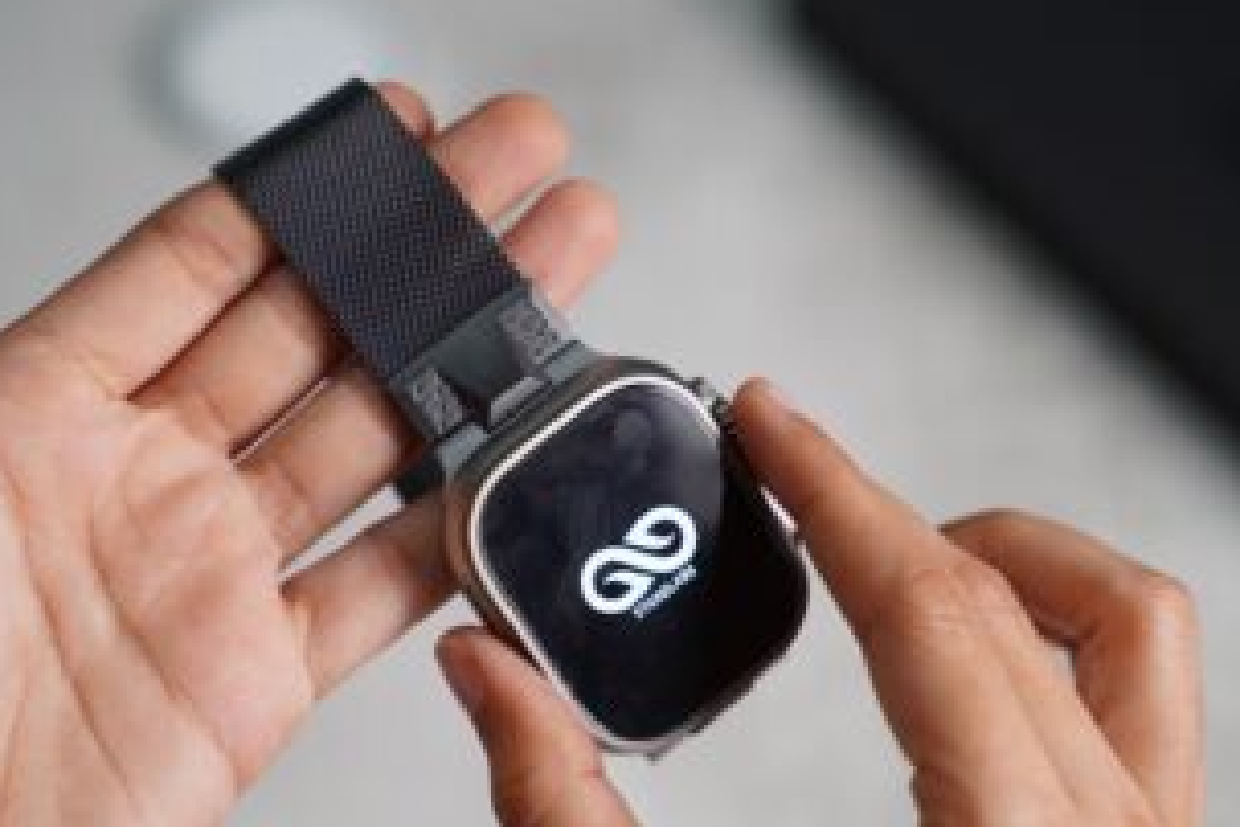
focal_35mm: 99
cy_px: 395
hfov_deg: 20.6
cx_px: 585
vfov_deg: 13.8
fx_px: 3410
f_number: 4
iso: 640
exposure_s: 1/80
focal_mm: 75
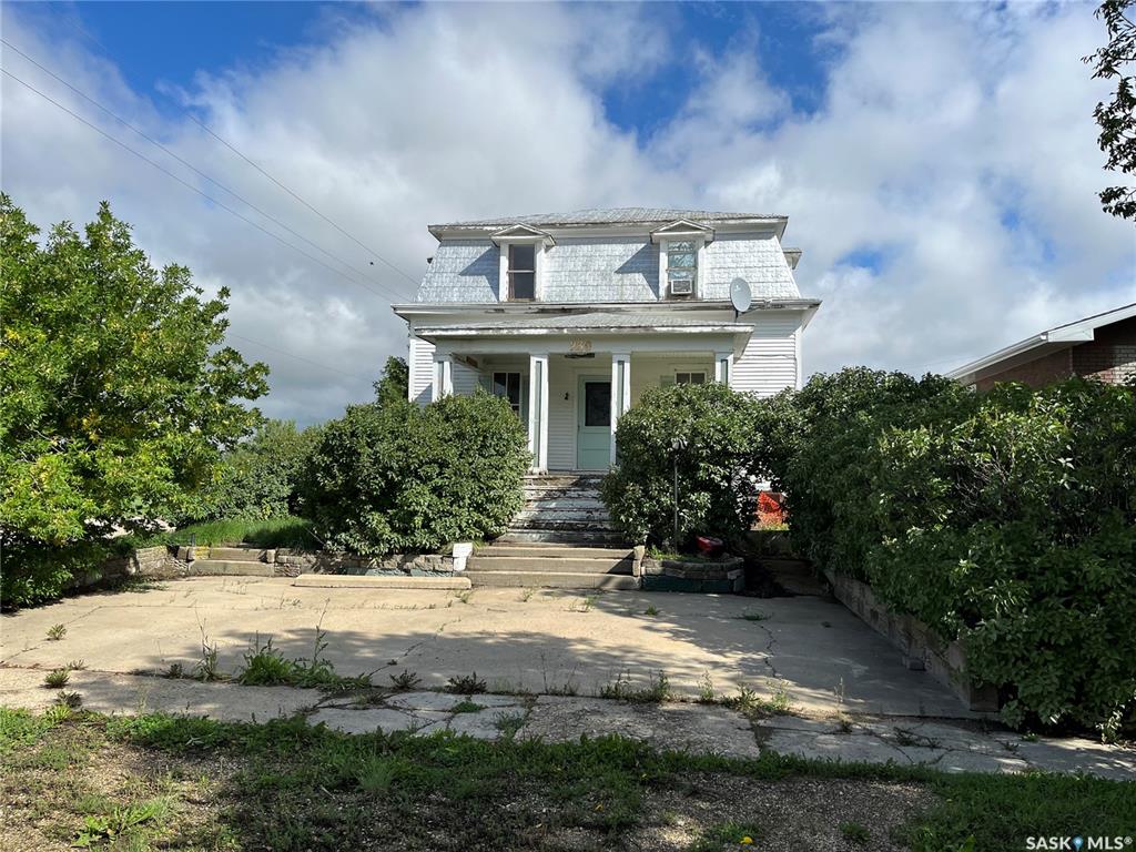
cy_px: 426
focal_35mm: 26
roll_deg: -0.9
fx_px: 853
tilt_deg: +3.2
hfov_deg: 67.3
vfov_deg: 53.1
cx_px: 568
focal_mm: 5.1
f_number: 1.6
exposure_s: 1/4854
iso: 50
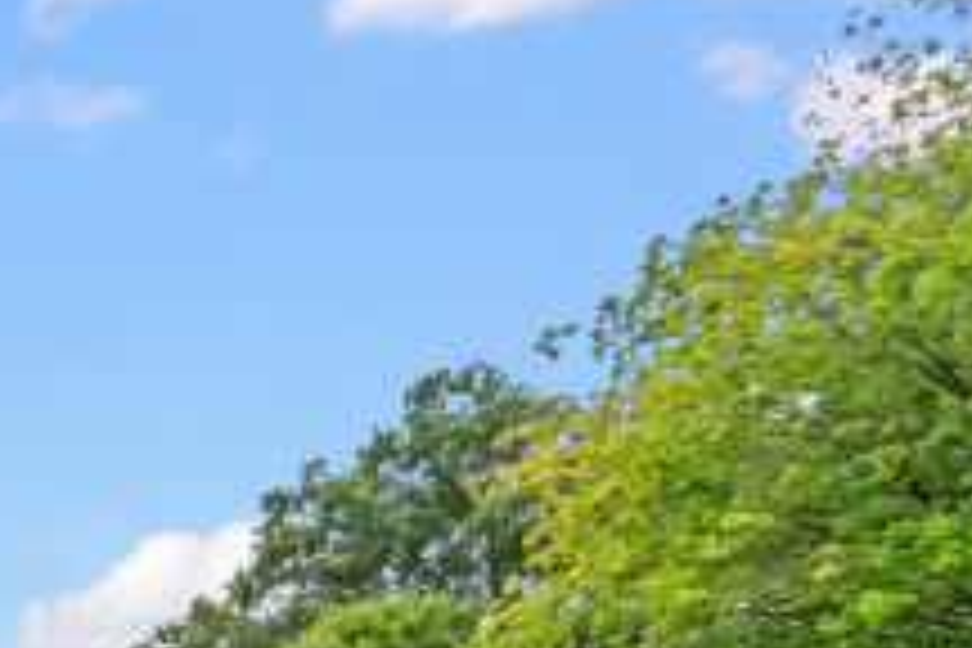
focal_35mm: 52
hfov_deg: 27.5
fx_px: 1404
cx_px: -454
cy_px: 1030
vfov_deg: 21.0
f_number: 8
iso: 400
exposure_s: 1/320
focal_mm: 10
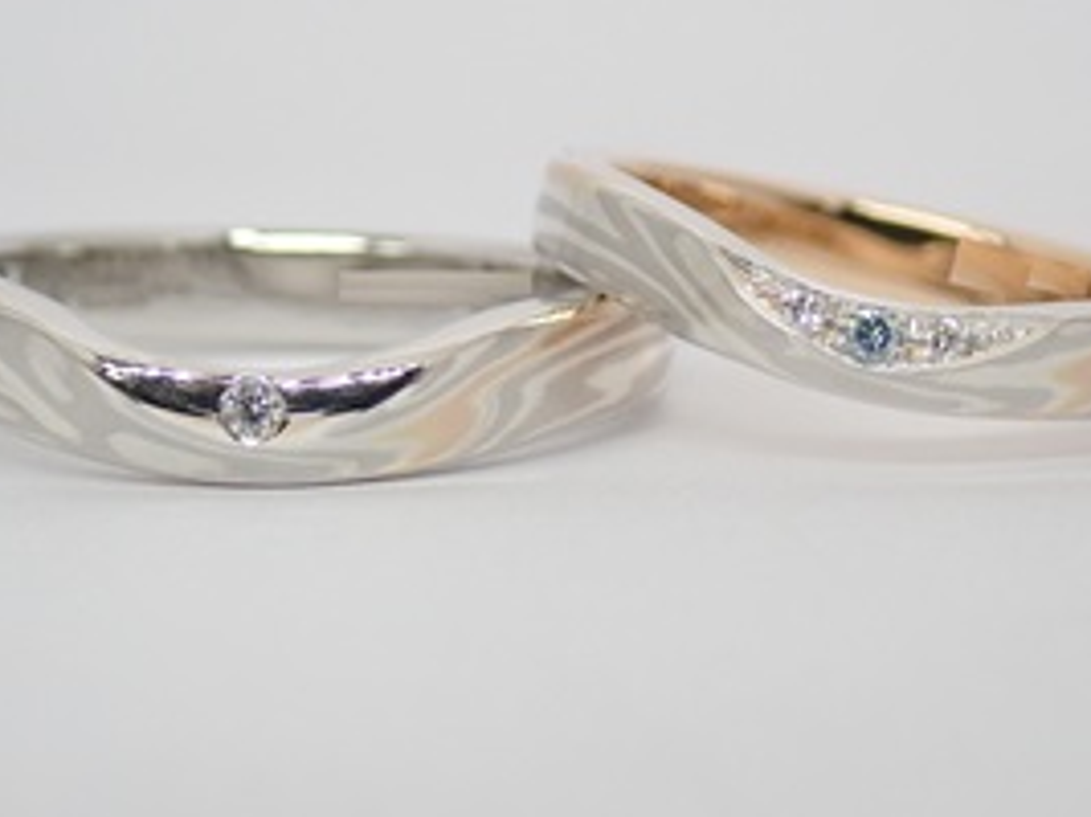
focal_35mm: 130
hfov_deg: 15.2
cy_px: 329
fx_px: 4095
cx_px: 572
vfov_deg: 11.4
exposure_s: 1/100
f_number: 4.1
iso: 200
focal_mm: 13.65
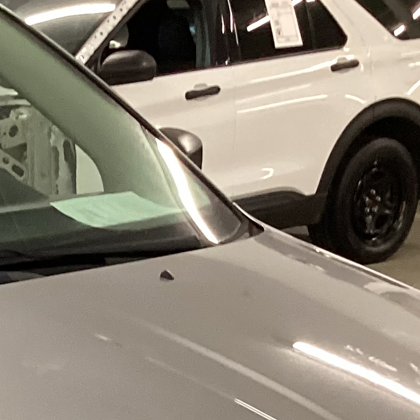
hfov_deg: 14.1
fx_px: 1592
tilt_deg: -23.0
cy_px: 581
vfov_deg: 14.3
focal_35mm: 116
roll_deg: +2.8
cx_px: -196
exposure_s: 1/60
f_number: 2.4
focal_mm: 3.3
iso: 200
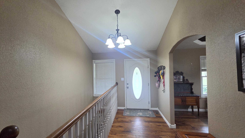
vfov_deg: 70.5
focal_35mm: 15
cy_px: 72
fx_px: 97
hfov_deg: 102.9
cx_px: 116
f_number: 2.2
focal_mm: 2.2
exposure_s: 1/120
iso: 320
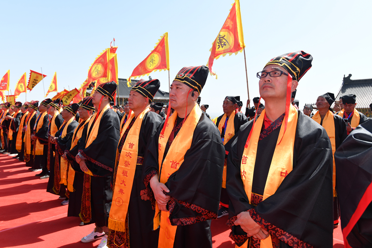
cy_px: 124
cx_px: 186
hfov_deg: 73.8
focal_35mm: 24
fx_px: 248
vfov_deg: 53.1
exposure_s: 1/200
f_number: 7.1
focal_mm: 24
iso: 125
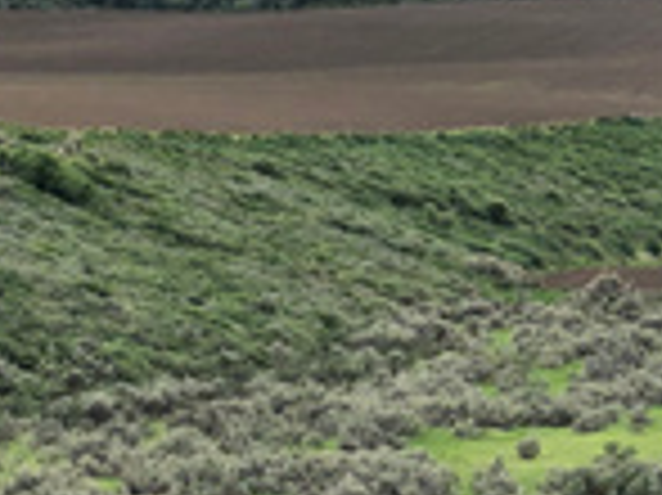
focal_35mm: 249
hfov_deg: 7.9
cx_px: -212
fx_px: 4758
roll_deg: -2.6
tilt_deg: -3.8
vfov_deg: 5.9
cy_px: 477
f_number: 2.8
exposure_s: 1/623
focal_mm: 6.6
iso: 20
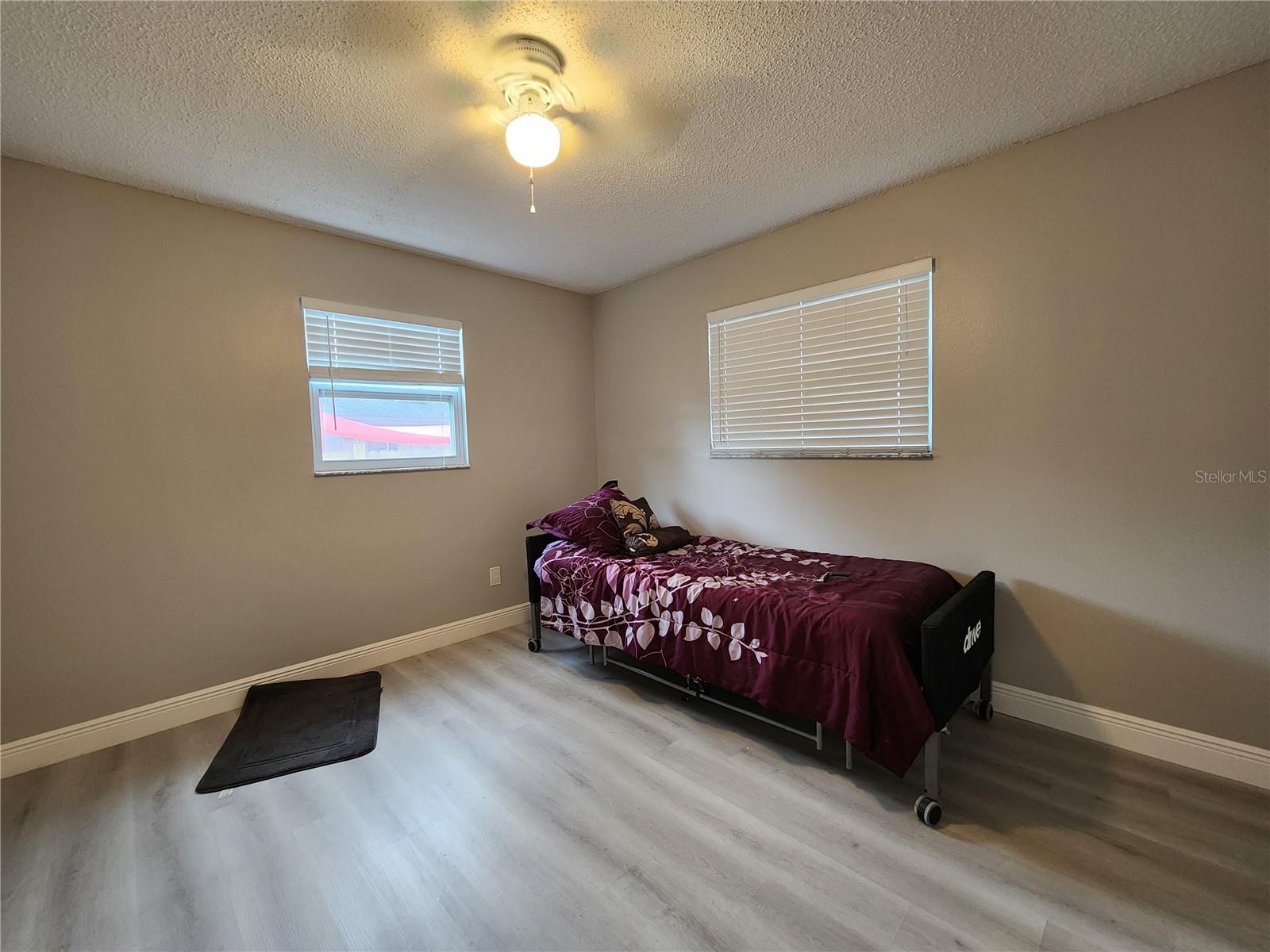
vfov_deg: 89.9
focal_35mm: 13
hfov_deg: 106.2
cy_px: 476
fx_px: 477
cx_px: 635
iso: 320
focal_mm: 2.2
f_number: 2.2
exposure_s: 1/30
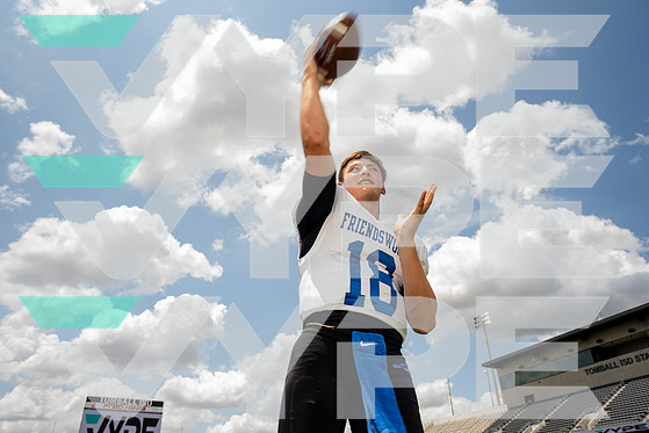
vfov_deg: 48.0
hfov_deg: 67.4
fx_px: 487
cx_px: 318
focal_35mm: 27
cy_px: 218
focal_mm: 26
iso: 64
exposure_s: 1/250
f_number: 6.3
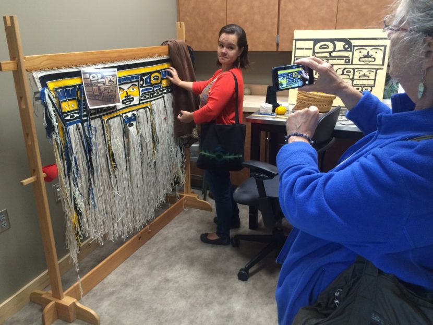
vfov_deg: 48.3
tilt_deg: -19.9
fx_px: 363
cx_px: 216
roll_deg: +1.2
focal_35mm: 29
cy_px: 162
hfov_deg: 61.6
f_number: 2.2
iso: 200
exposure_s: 1/30
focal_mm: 4.15
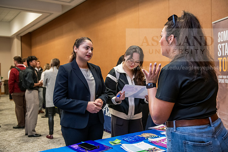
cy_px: 76
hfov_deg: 50.7
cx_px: 114
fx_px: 241
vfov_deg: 35.1
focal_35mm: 38
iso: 2000
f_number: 3.2
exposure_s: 1/160
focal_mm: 38
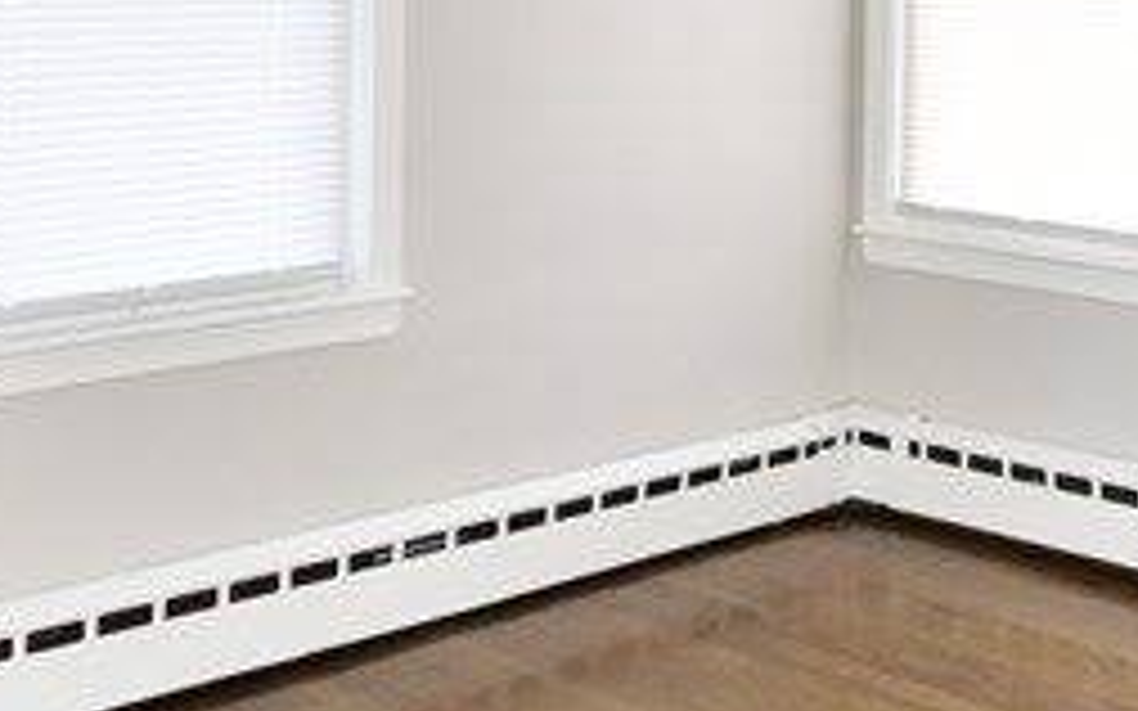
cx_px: 832
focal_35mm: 62
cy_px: -16
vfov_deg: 20.2
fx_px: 1922
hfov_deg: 32.4
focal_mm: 10
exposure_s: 1/125
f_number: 4.5
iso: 1100
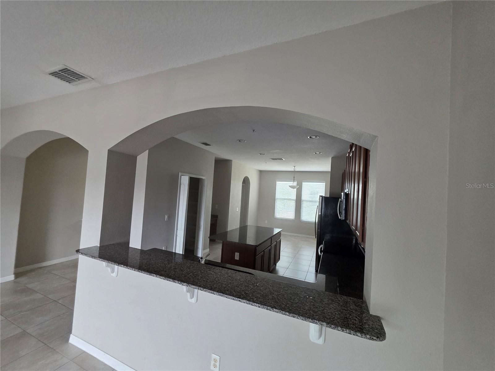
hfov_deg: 106.2
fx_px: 186
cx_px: 248
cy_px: 186
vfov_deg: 89.9
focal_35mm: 13
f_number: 1.9
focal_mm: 2.2
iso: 200
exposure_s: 1/120
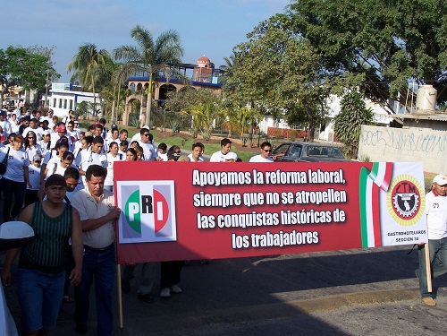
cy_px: 168
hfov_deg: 37.5
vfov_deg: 28.6
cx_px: 224
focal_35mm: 51
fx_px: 659
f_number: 4.5
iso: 80
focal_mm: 8.5
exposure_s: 1/750
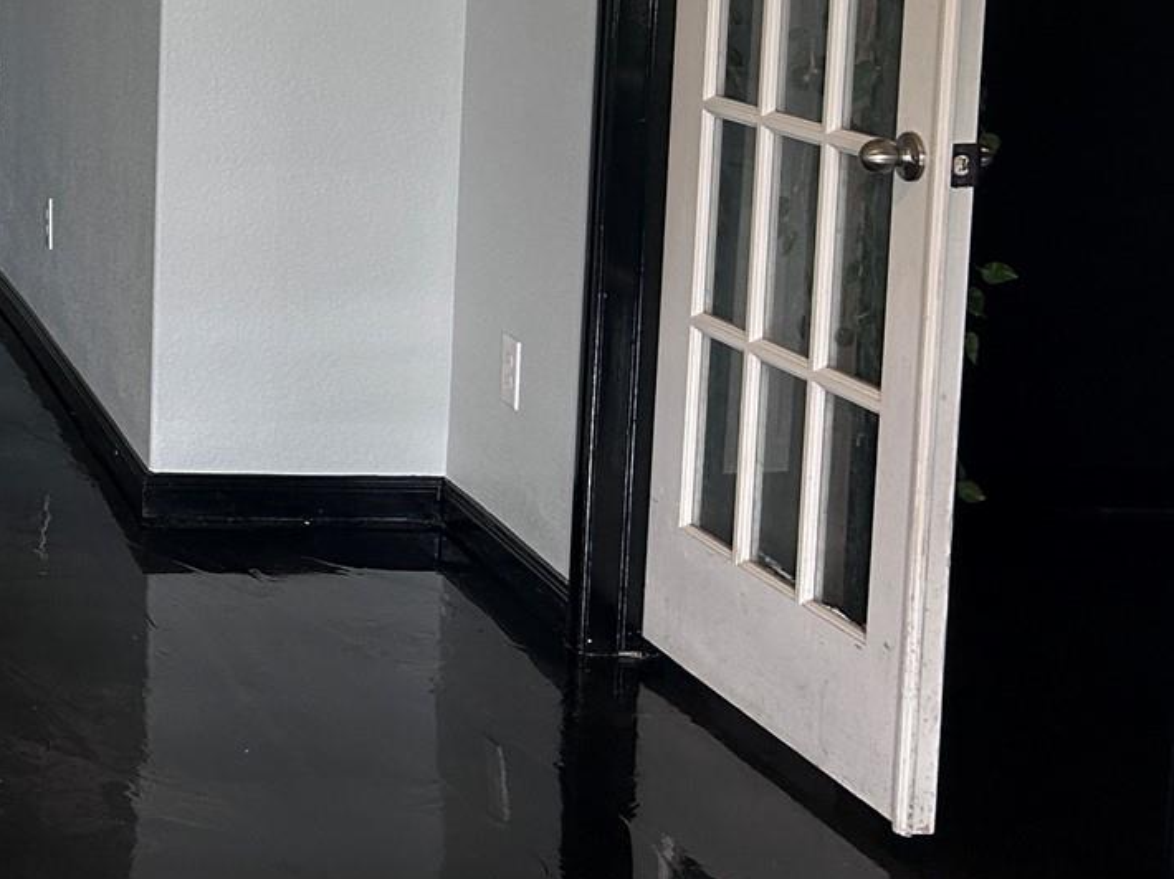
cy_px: 51
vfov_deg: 19.2
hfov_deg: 22.8
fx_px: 2543
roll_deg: -0.5
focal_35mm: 75
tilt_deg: -6.8
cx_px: -400
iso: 100
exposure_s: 1/120
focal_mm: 5.7
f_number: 1.5
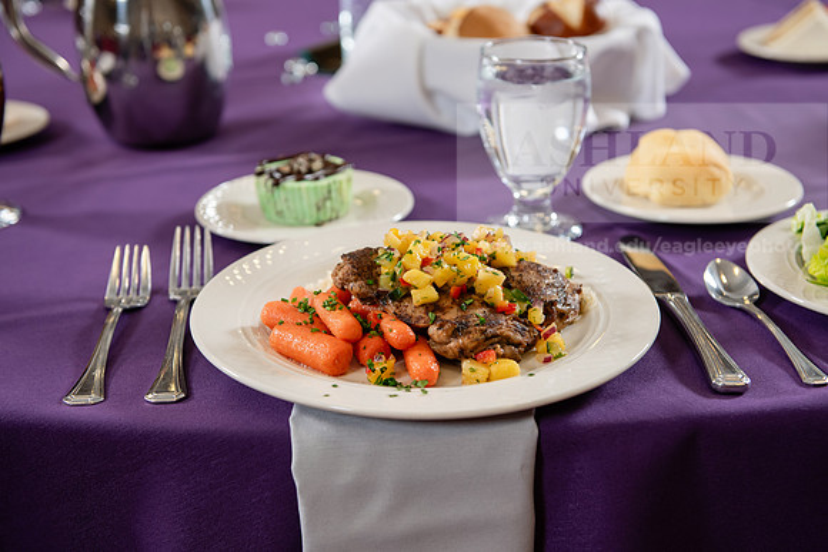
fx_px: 1288
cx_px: 414
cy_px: 276
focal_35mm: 56
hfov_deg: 35.6
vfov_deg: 24.2
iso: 400
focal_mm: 56
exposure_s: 1/160
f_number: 4
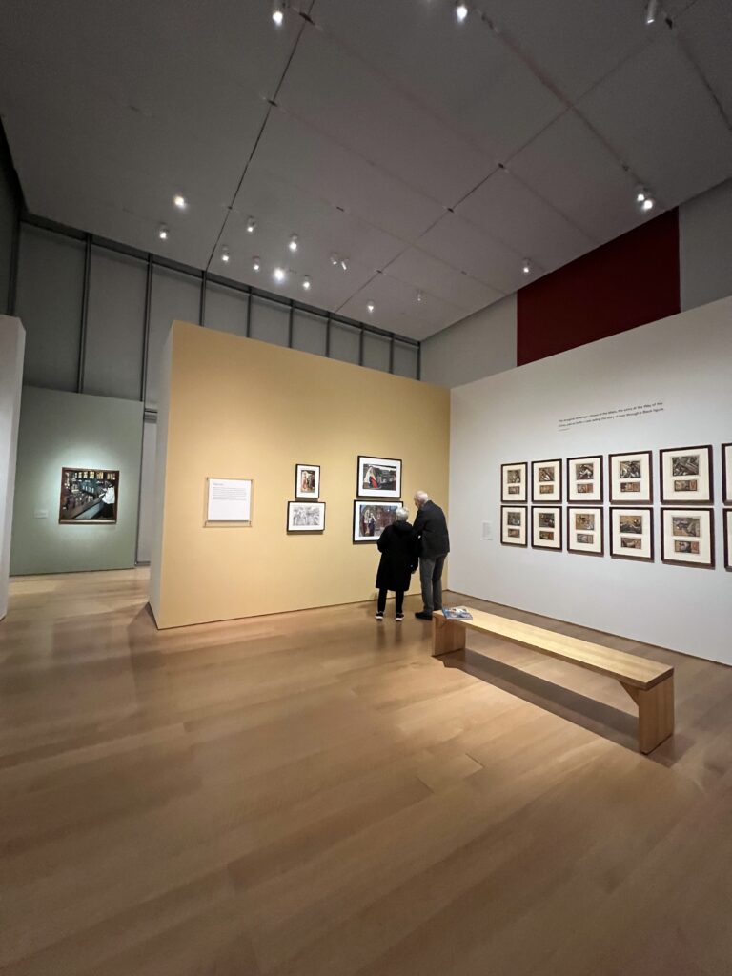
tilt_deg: +3.7
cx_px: 366
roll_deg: -0.1
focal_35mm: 13
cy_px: 488
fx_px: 367
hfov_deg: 89.9
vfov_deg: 106.2
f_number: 1.8
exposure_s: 1/59
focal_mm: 1.57
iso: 800
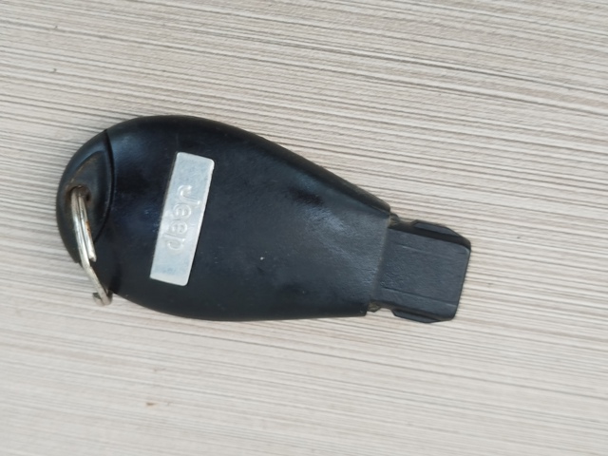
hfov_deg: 39.7
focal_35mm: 48
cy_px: 228
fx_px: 843
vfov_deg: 30.3
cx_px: 304
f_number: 1.7
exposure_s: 1/50
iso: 160
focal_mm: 5.31
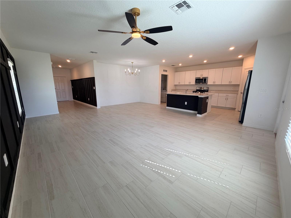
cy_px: 109
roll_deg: +0.6
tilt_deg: -10.5
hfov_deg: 102.1
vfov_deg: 85.7
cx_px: 146
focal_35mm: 14
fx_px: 118
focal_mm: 2.22
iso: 125
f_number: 2.2
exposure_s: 1/120
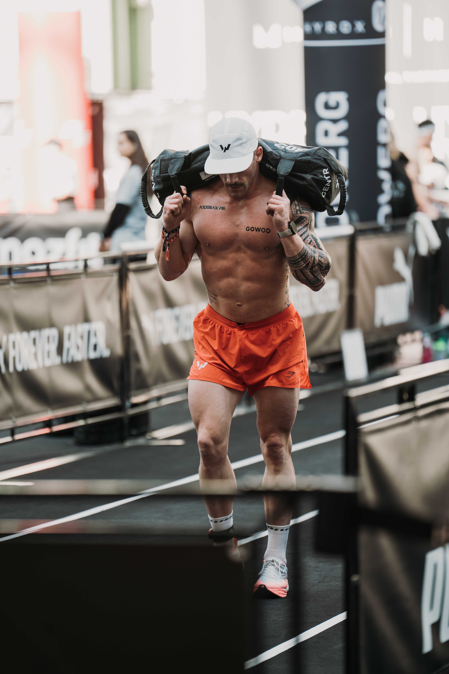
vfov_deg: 10.3
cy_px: 337
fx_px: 3741
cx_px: 224
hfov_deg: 6.9
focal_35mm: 200
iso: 640
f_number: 2.8
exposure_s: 1/200
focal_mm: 200
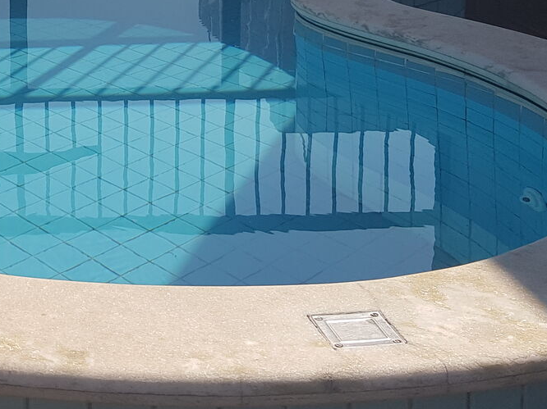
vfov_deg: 18.7
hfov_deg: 25.1
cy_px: -62
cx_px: 40
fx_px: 1185
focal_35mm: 75
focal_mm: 4.2
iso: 40
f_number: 1.7
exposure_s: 1/2968
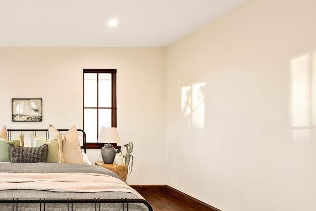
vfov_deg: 53.0
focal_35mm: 24
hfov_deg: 62.4
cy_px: 120
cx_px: 34
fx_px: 211
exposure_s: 1/10
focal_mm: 13
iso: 320
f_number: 8
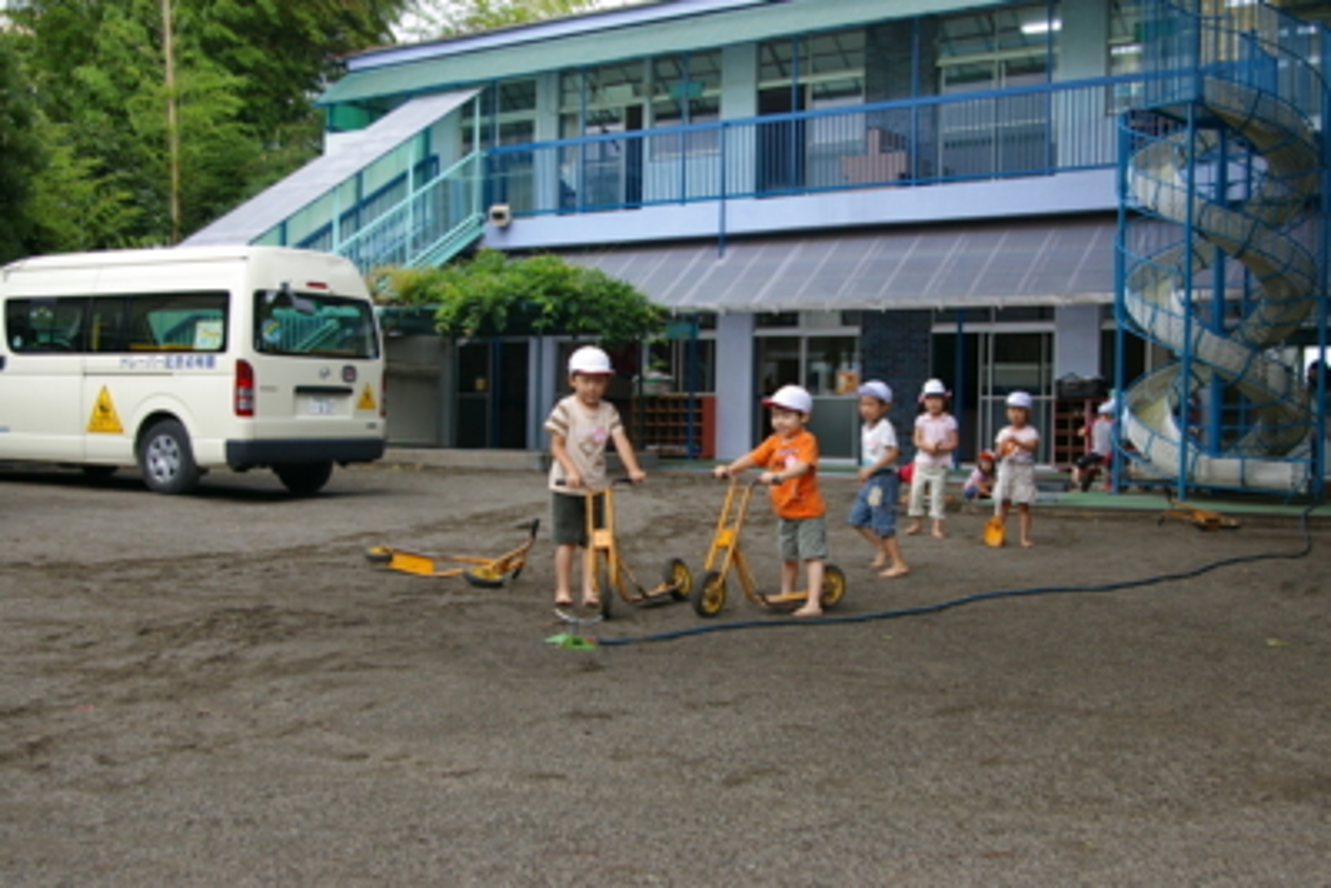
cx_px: 666
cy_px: 444
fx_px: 1442
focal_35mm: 39
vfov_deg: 34.2
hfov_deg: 49.5
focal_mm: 26
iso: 200
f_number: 5.6
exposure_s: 1/90
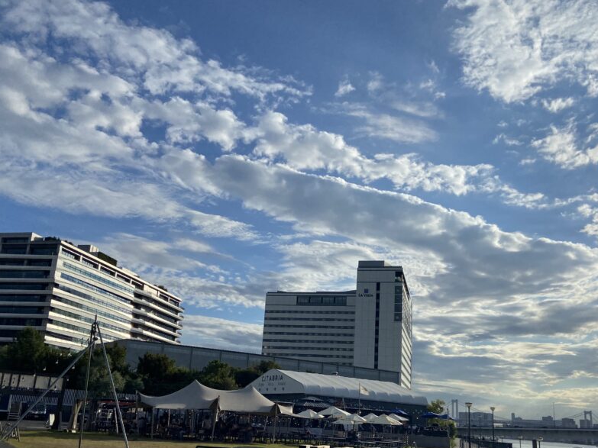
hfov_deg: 54.0
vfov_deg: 41.5
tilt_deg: +11.8
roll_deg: -3.8
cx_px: 305
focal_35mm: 34
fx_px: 587
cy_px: 281
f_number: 1.8
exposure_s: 1/7194
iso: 32
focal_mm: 4.25
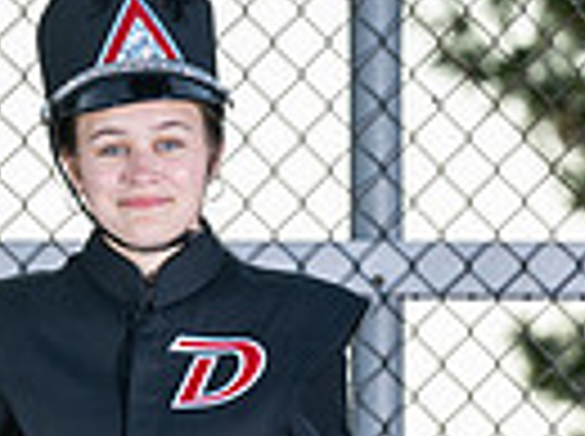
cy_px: 425
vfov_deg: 1.9
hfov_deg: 2.5
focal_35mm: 801
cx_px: -315
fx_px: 13512
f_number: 5.6
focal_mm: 130
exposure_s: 1/200
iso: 160
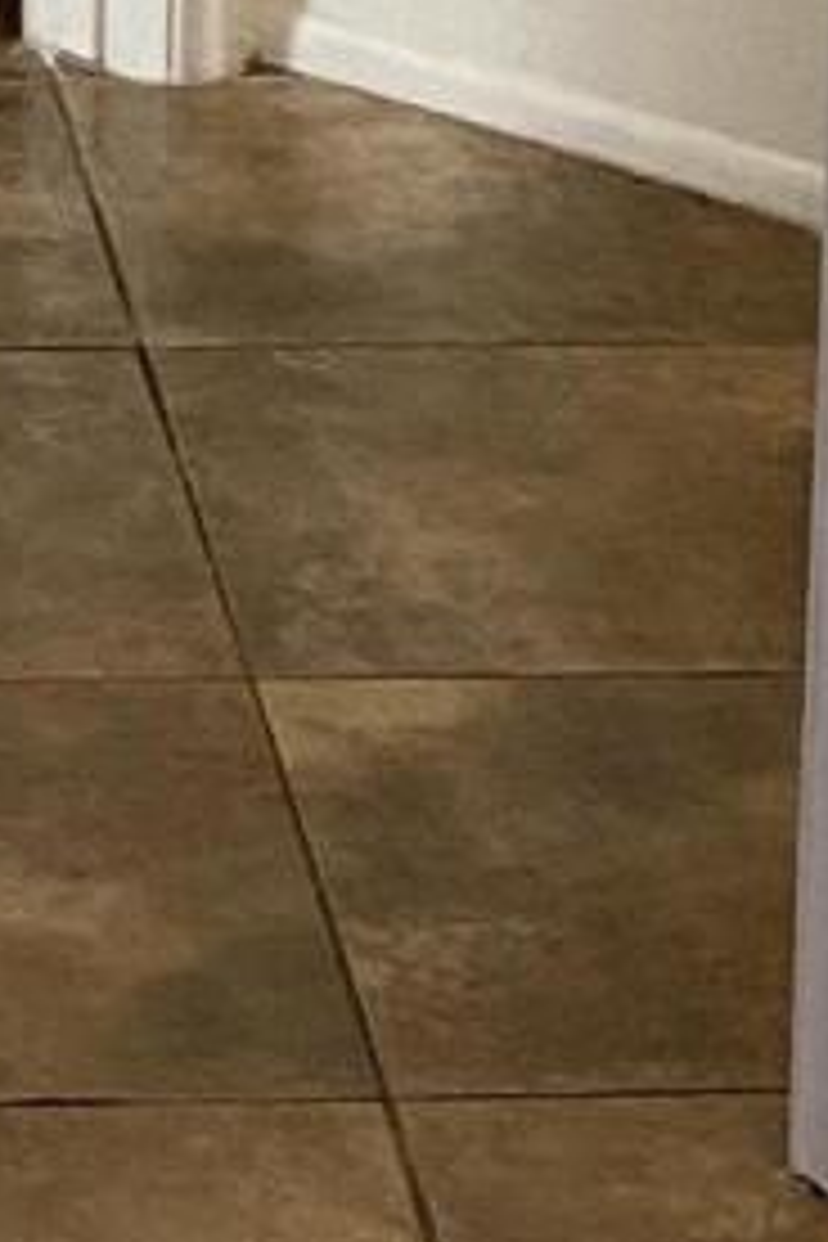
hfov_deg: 6.9
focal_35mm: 196
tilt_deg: -13.7
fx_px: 6761
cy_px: -850
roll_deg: +0.1
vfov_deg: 10.0
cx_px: -346
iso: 160
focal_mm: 4.25
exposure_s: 1/60
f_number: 1.8
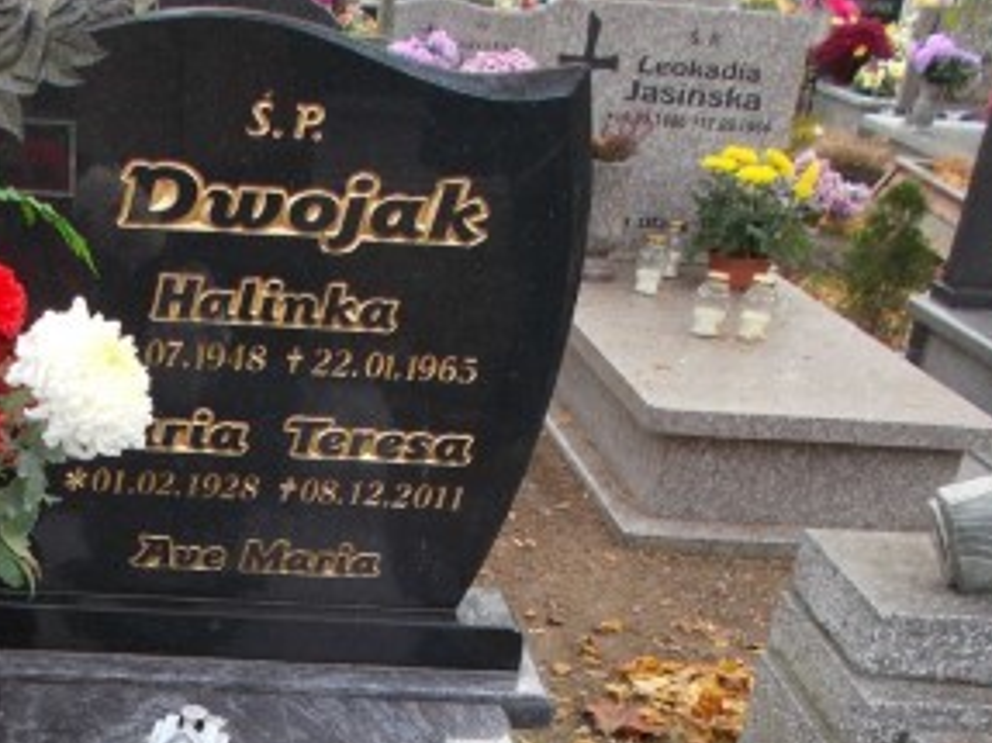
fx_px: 1661
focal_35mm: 58
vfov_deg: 23.8
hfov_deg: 32.4
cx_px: 214
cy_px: 798
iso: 80
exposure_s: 1/80
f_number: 3.2
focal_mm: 4.6
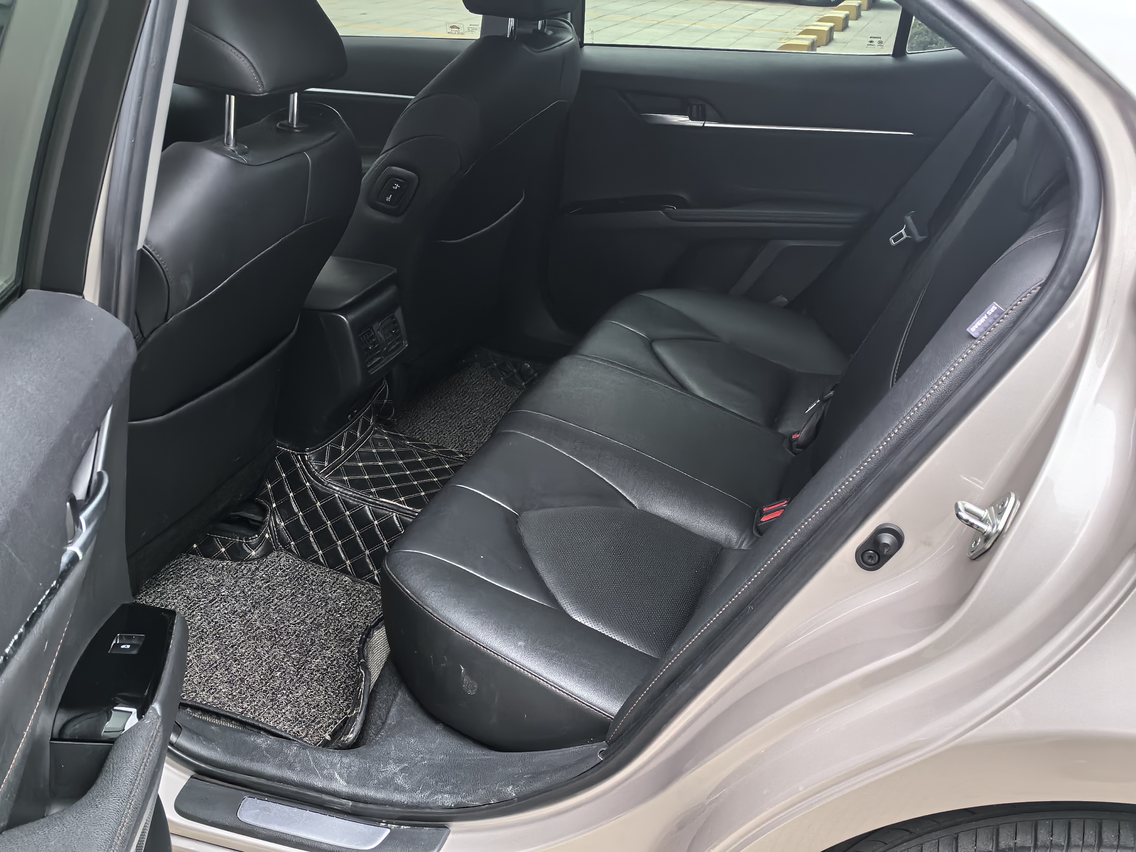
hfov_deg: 49.0
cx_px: 568
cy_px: 426
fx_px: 1247
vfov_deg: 37.7
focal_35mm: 38
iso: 200
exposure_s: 1/333
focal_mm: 5.75
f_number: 2
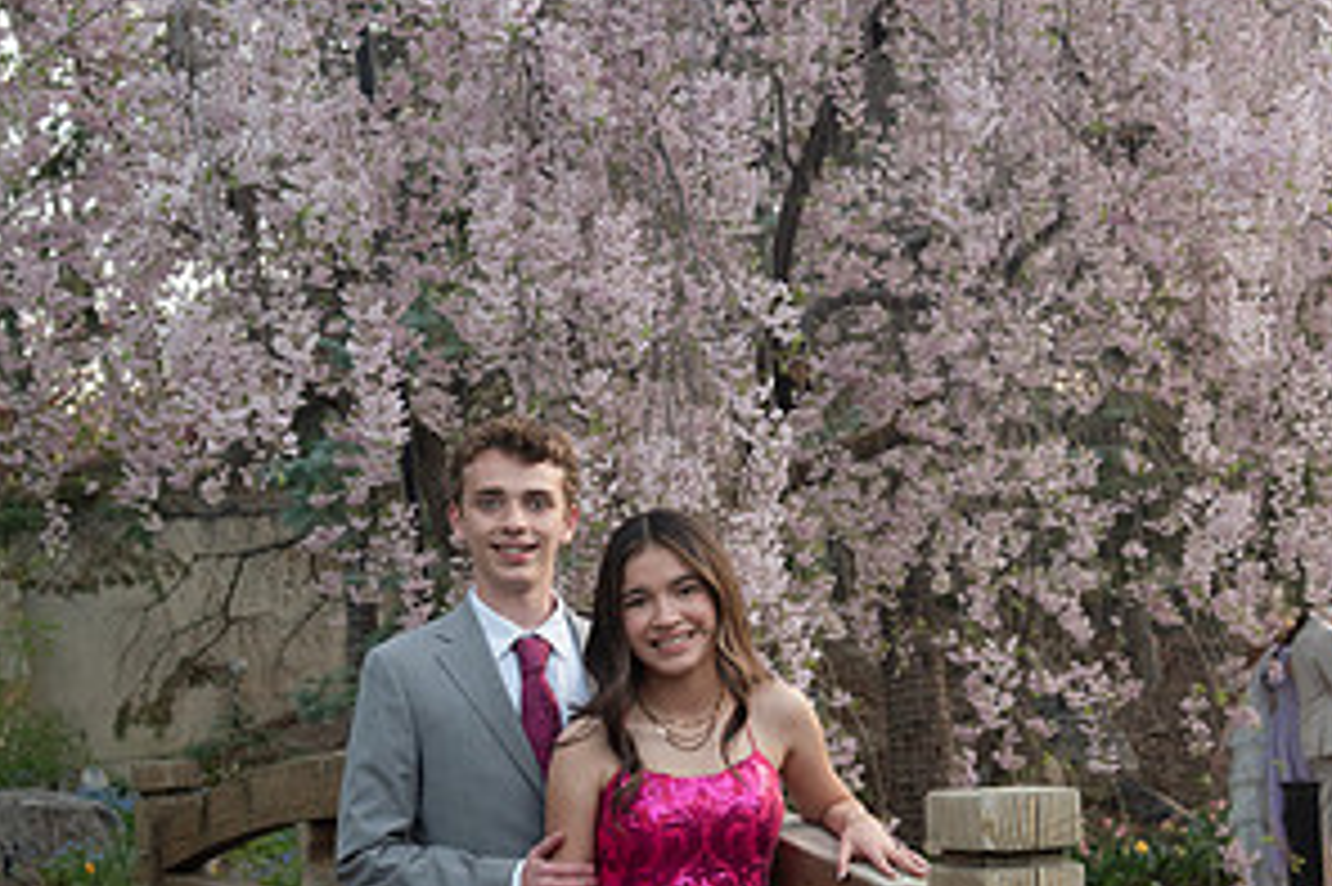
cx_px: 670
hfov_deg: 27.7
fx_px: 2699
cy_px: 769
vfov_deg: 18.4
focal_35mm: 73
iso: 800
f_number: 5.6
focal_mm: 48
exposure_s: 1/125
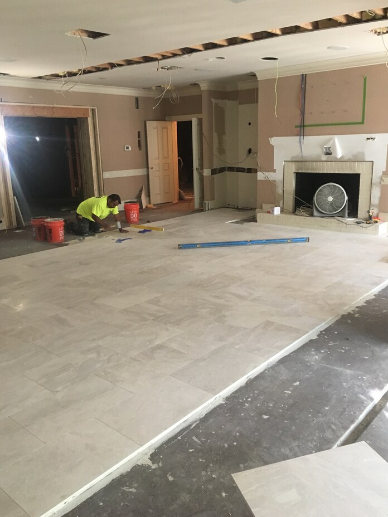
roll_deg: +2.4
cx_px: 192
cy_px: 258
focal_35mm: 30
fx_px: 448
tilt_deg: -15.4
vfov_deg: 60.0
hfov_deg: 46.8
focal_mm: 4.15
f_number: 2.2
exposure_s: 1/30
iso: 160
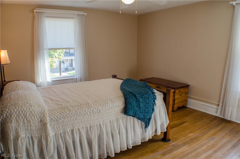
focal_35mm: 33
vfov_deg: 39.8
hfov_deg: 57.3
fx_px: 220
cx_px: 120
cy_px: 80
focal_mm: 22
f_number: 5.6
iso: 400
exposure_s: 1/125
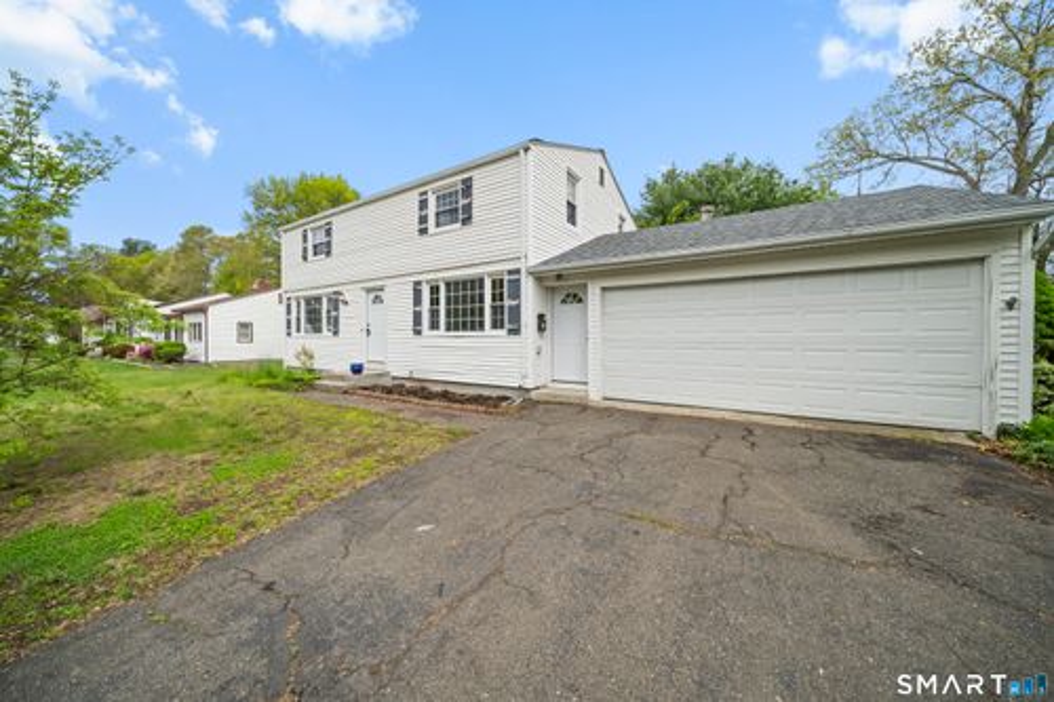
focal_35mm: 12
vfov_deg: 90.0
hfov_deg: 112.6
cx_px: 527
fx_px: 351
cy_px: 351
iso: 400
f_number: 8
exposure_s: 1/250
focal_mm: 12
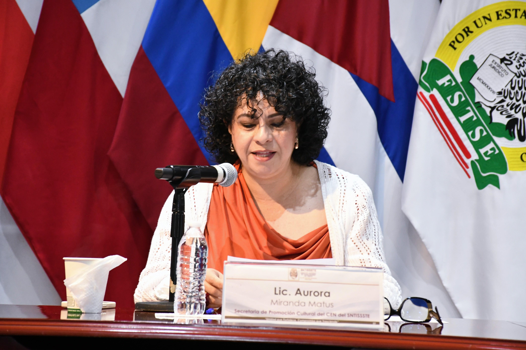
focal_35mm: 150
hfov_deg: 13.7
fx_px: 2191
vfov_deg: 9.1
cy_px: 175
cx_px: 263
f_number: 8
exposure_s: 1/50
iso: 3200
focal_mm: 100
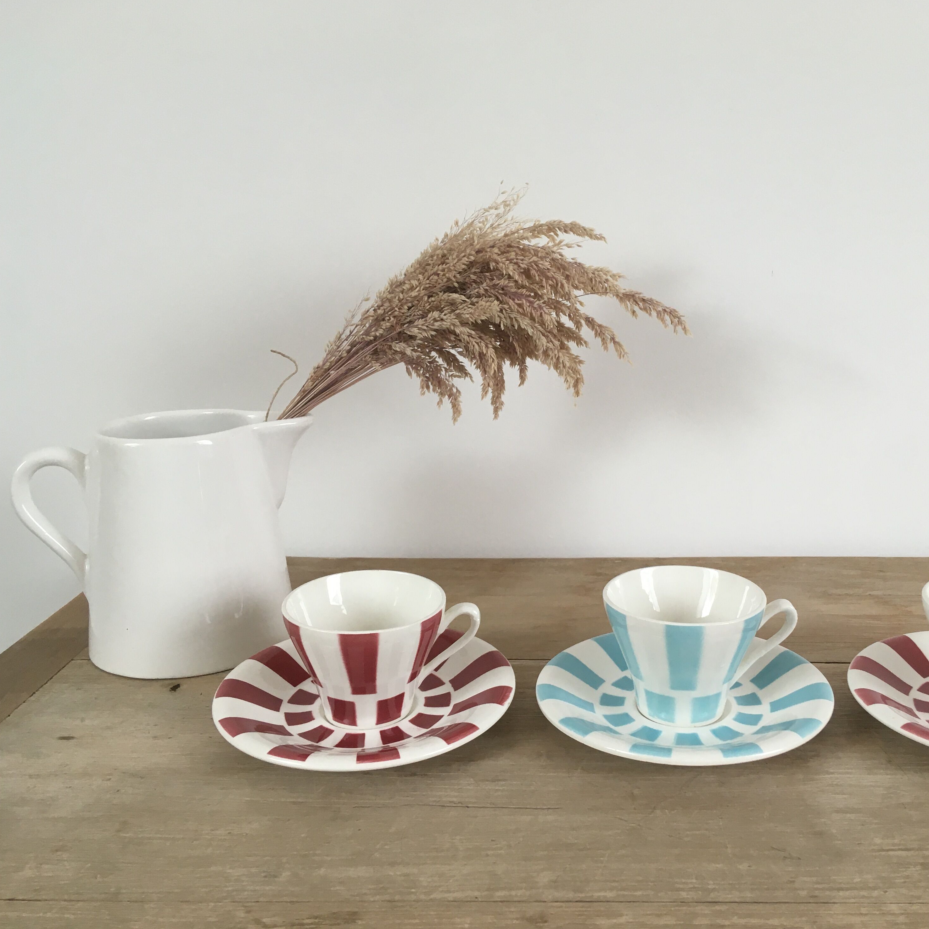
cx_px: 580
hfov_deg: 46.8
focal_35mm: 35
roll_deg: +1.0
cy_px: 454
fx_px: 1063
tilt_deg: -10.6
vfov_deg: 47.2
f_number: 2.2
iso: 25
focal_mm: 4.15
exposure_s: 1/33
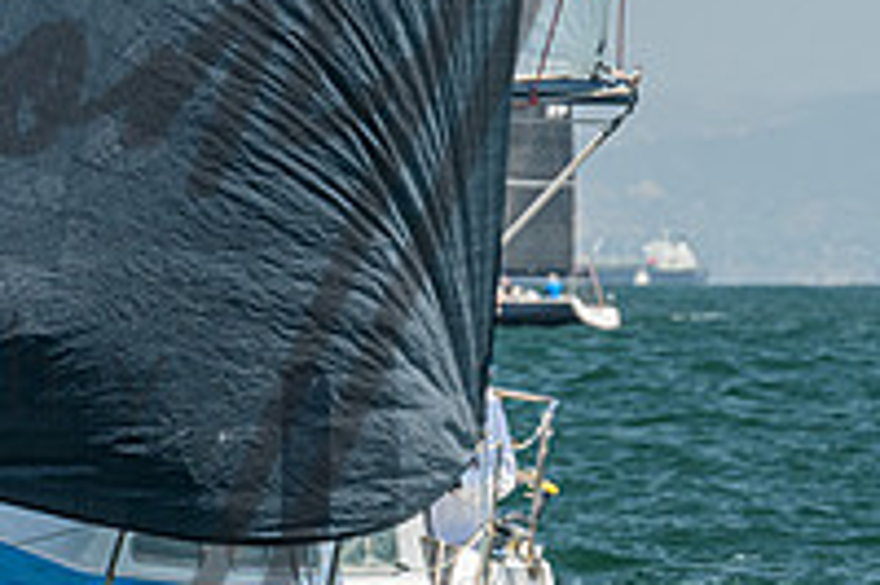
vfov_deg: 3.0
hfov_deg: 4.6
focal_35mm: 452
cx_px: -164
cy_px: 126
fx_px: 11040
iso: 320
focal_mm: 140
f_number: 6.3
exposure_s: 1/400
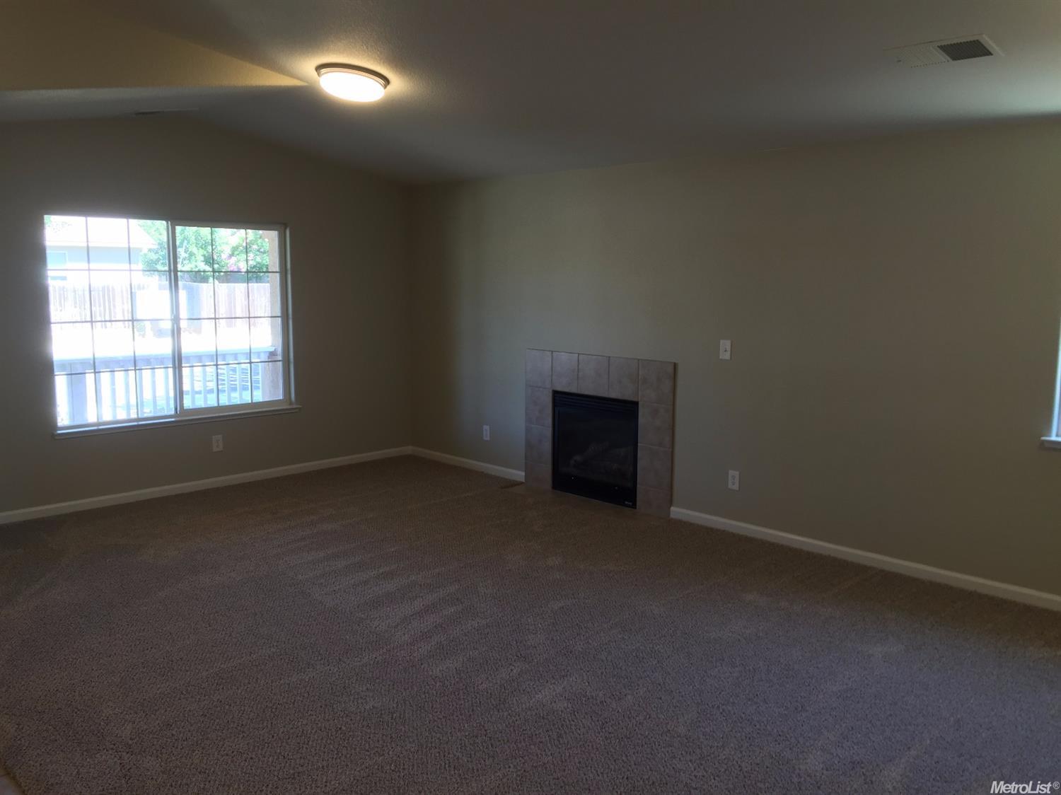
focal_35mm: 29
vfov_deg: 48.2
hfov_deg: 61.7
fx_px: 889
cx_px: 530
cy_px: 398
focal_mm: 4.15
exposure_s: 1/30
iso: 32
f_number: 2.2
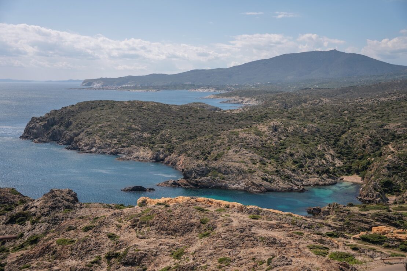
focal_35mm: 35
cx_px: 204
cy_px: 136
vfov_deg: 37.5
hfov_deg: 53.9
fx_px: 400
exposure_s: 1/6400
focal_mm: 35.4
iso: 160
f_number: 2.8
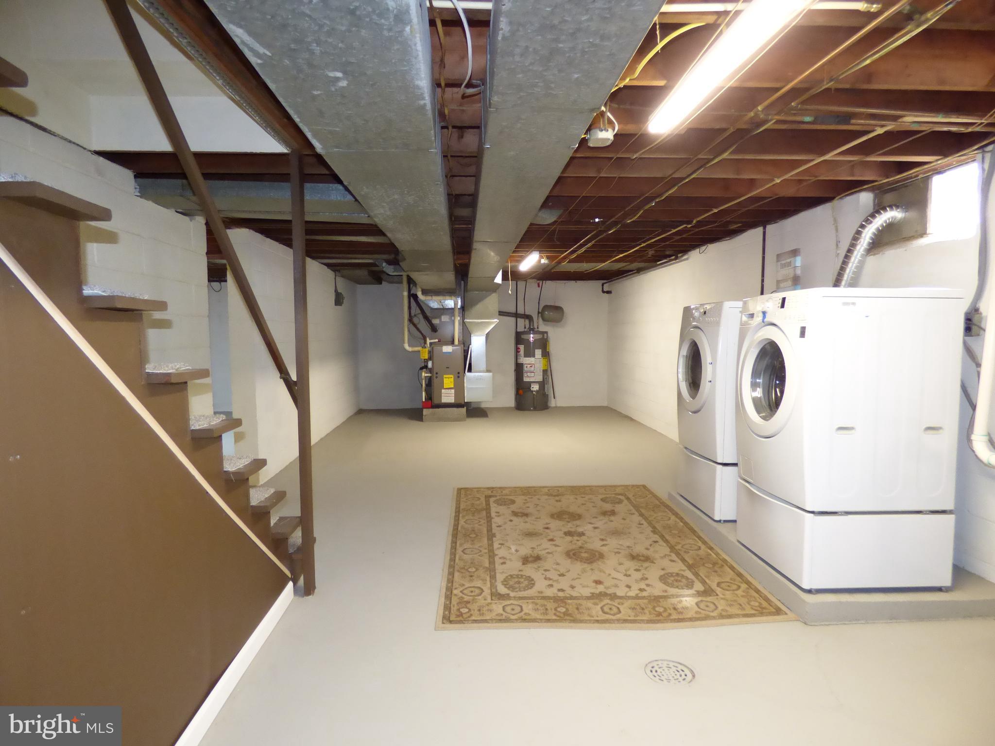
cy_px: 373
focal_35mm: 20
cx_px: 498
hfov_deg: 81.7
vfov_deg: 66.0
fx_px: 575
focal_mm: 3.58
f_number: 2.8
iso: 640
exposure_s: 1/60
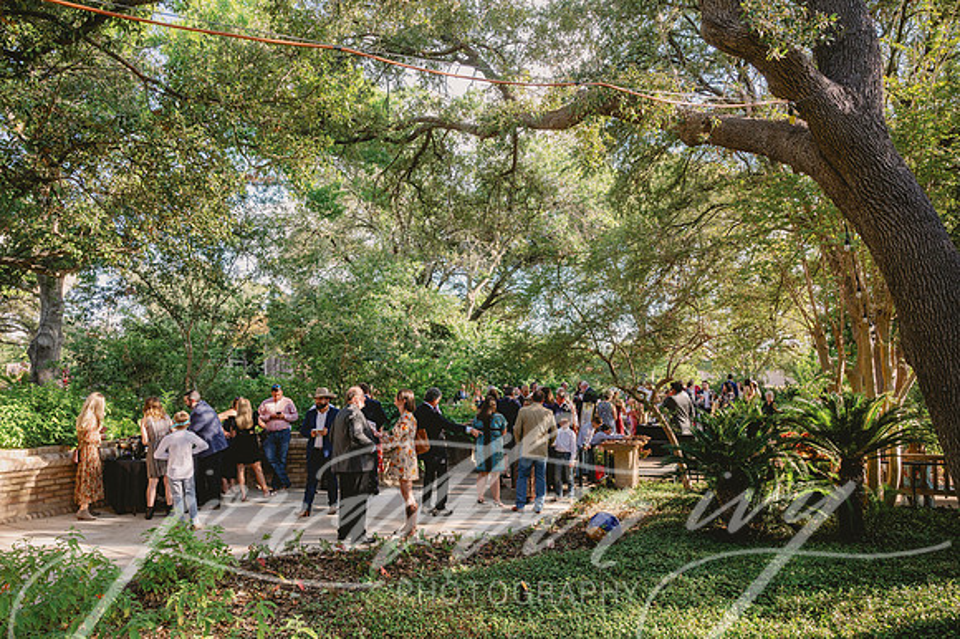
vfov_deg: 53.1
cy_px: 320
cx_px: 480
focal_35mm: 24
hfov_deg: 73.8
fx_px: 640
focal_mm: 24
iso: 800
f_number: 4.5
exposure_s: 1/1000
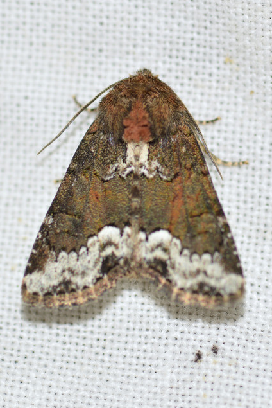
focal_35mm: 151
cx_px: 136
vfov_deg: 13.6
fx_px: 1709
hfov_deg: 9.1
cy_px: 204
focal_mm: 100
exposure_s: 1/200
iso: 100
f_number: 11
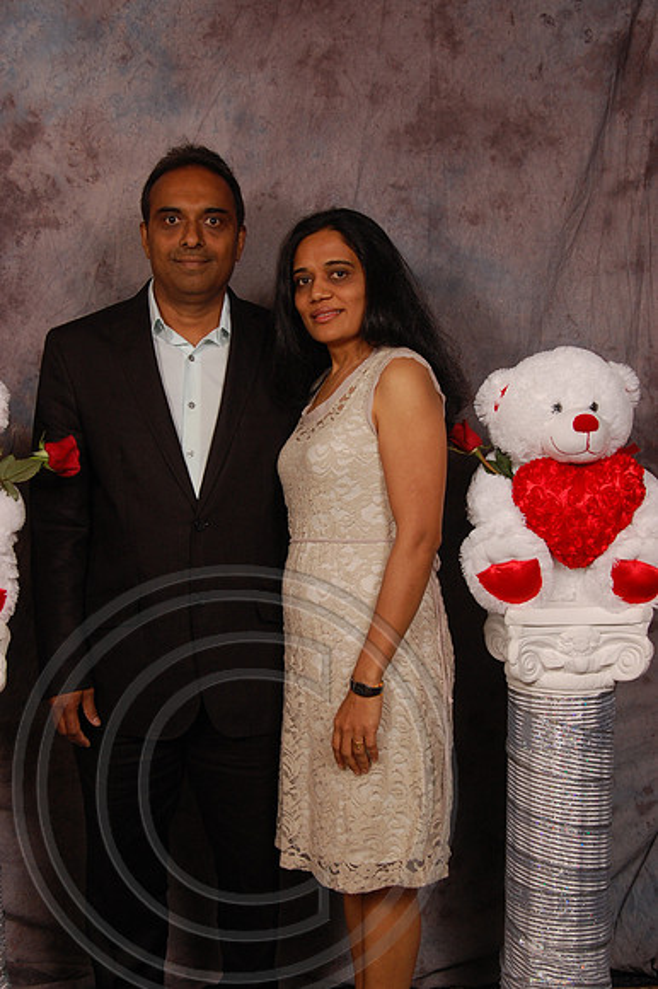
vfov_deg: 38.9
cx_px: 329
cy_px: 494
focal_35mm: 51
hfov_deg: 26.5
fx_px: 1400
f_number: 5.6
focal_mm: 34
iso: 400
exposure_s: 1/200
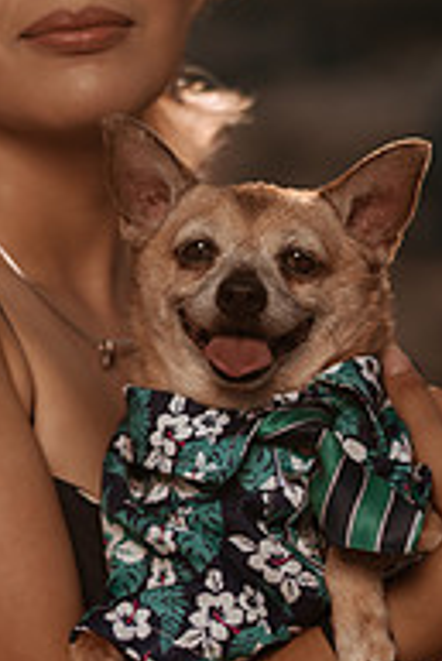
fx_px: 2482
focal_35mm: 135
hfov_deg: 10.2
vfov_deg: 15.2
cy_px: 271
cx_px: 178
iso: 50
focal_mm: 58
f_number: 2.2
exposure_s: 1/5000
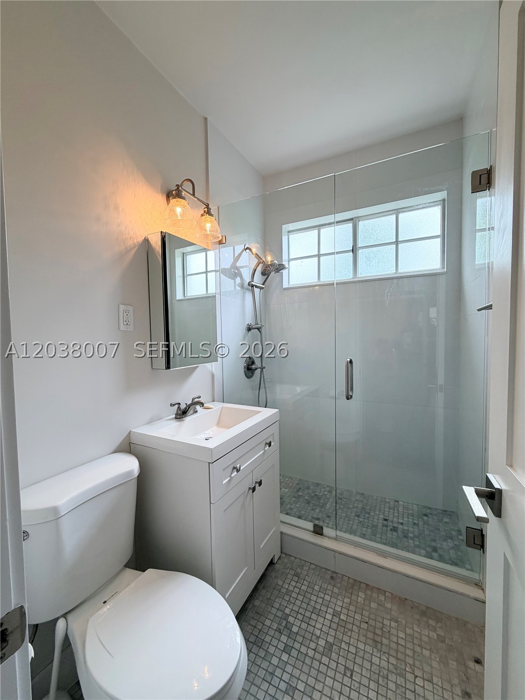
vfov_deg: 102.1
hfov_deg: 85.7
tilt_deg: -3.1
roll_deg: +1.2
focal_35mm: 14
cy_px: 350
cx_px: 262
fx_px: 283
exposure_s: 1/120
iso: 80
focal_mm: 2.22
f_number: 2.2
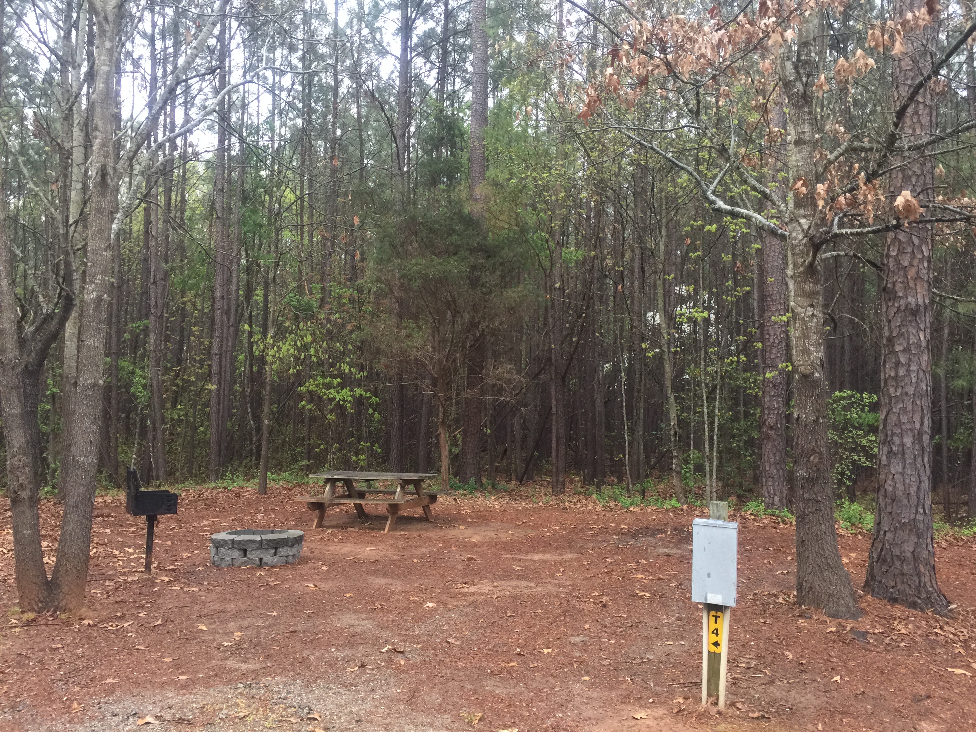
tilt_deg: +3.1
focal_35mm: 29
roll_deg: -0.5
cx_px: 488
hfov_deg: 61.7
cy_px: 366
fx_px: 818
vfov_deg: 48.2
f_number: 2.2
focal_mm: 4.15
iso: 50
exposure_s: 1/15
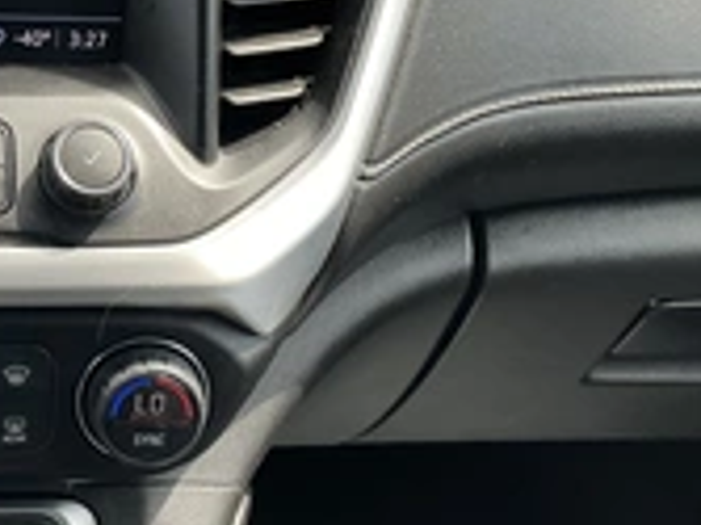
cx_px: 4
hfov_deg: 27.4
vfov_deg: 21.8
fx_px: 1356
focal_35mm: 67
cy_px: 151
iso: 25
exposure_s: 1/122
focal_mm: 3
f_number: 1.8
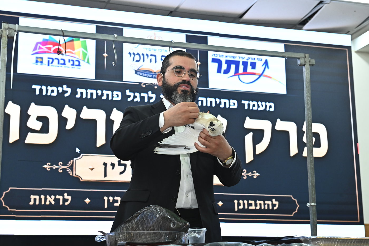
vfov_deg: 19.5
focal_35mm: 70
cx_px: 184
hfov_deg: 28.8
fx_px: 717
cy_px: 123
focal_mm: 70
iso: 2500
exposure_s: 1/200
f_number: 8
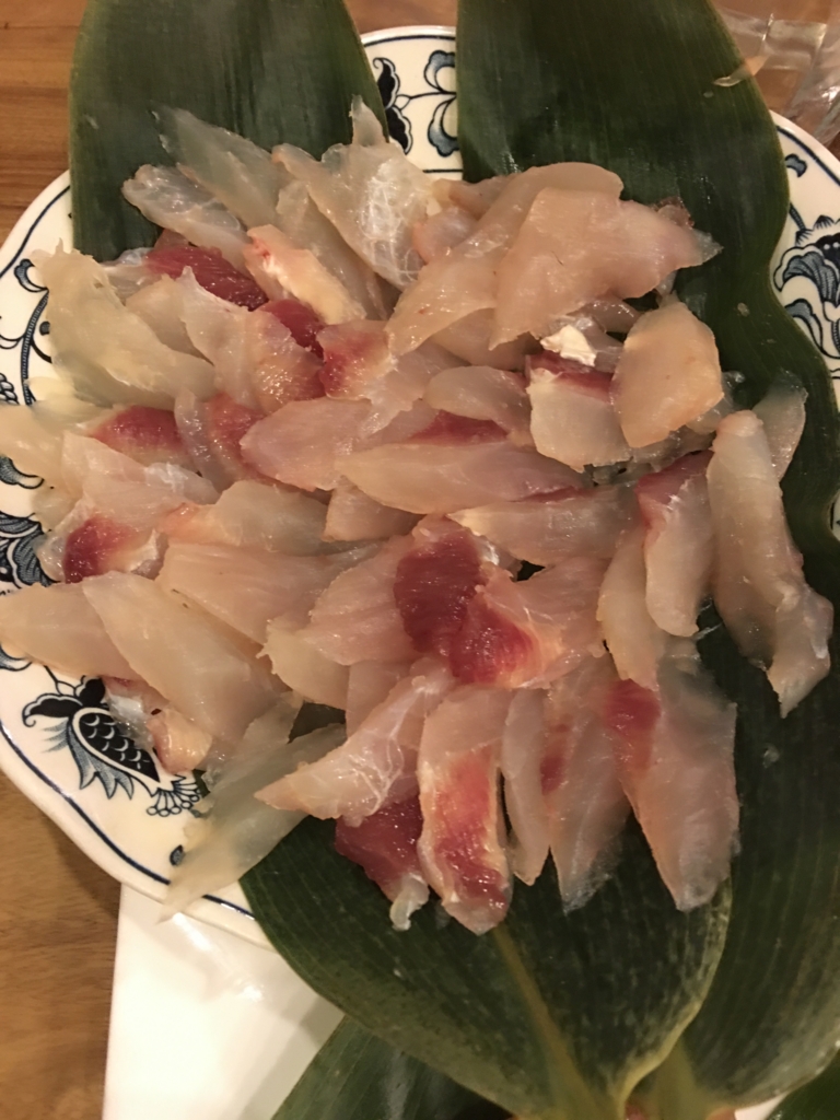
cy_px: 560
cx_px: 420
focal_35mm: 29
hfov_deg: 48.2
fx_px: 938
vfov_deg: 61.7
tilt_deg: -64.4
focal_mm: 4.15
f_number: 2.2
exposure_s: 1/4
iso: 64
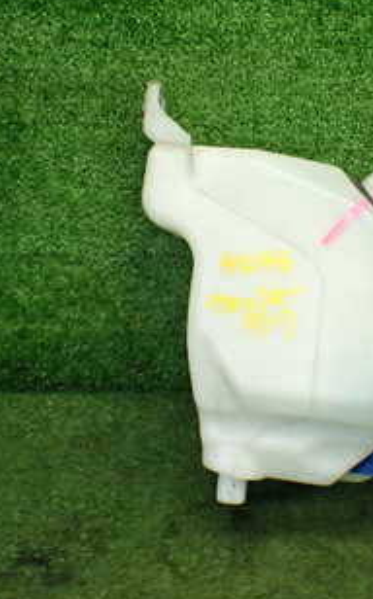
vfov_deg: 32.9
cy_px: 237
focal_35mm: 62
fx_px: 1010
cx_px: 321
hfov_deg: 20.6
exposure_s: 1/125
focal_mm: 5.4
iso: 400
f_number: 2.3
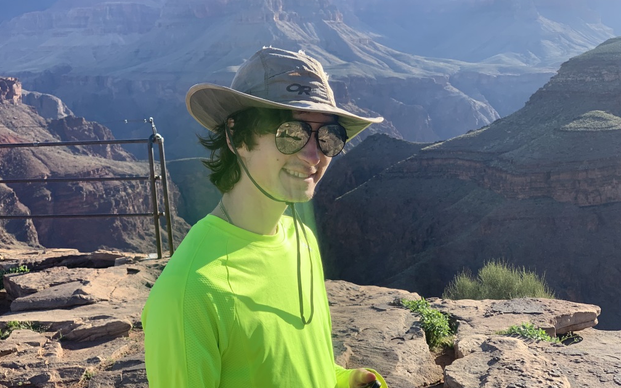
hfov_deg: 36.3
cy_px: 184
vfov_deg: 23.1
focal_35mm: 56
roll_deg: +2.4
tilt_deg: -5.3
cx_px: 314
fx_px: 948
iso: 16
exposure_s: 1/551
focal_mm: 6
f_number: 2.4
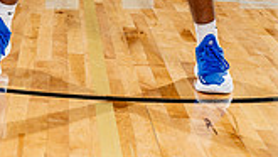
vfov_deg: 7.9
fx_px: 1077
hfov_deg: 14.7
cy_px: -160
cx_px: 106
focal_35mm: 146
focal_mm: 51
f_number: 8
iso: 250
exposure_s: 1/250
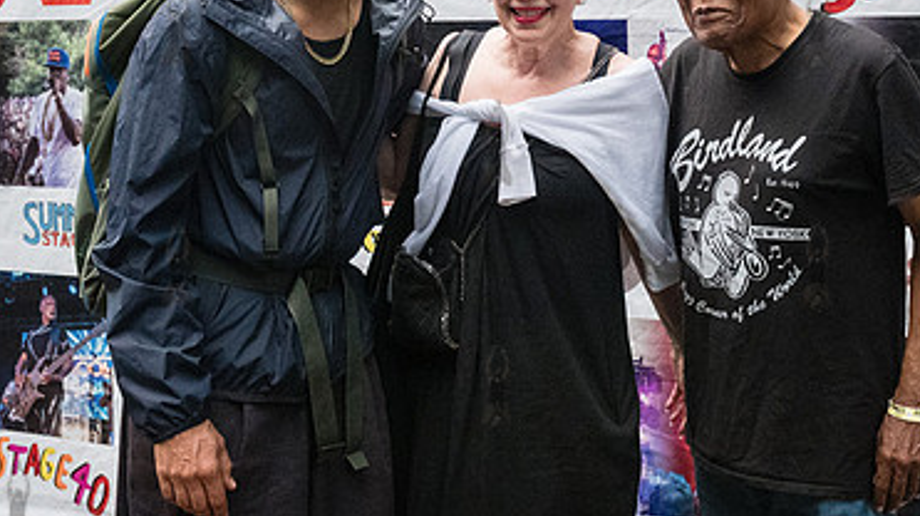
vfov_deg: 22.3
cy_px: 119
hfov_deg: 39.1
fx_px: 1292
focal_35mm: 53
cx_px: 532
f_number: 5
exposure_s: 1/500
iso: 8000
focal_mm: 24
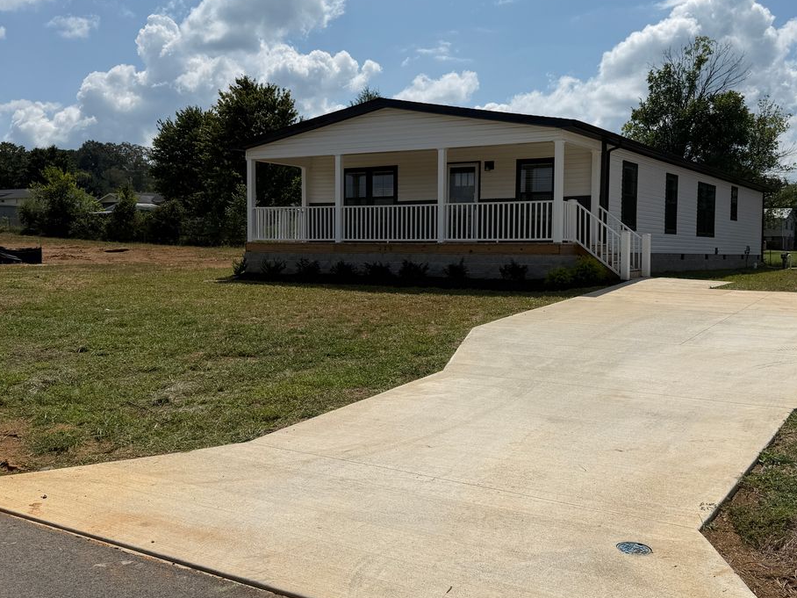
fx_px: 852
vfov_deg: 38.6
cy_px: 279
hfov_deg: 50.0
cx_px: 453
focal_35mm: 37
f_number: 1.78
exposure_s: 1/14286
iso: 80
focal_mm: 6.76
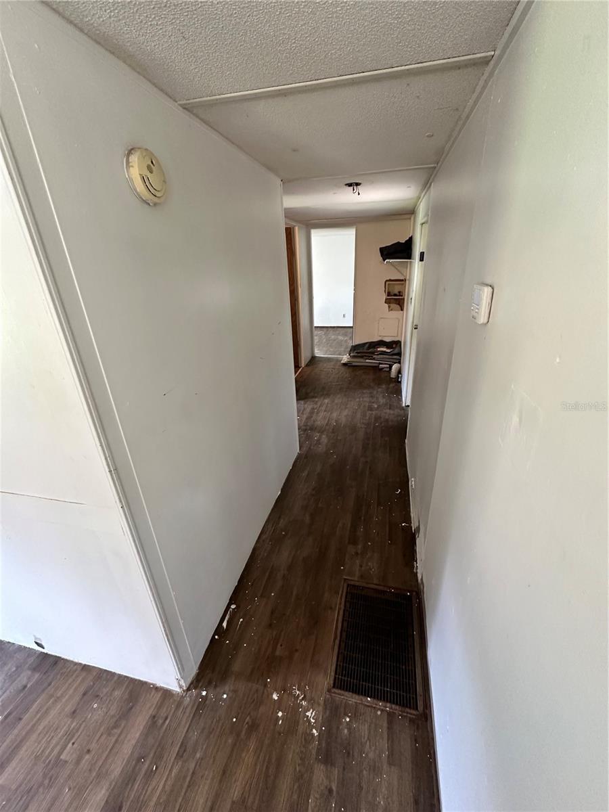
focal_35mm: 14
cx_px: 304
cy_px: 406
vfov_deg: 102.1
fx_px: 328
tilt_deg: -23.5
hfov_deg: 85.7
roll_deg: +1.6
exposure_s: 1/58
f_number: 2.2
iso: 400
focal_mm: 2.22
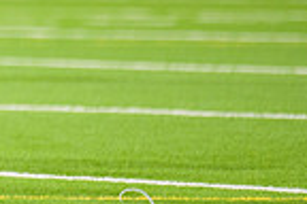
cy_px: -67
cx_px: -271
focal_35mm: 1207
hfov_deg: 1.7
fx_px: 10292
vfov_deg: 1.1
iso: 2000
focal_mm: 300
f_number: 2.8
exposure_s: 1/250
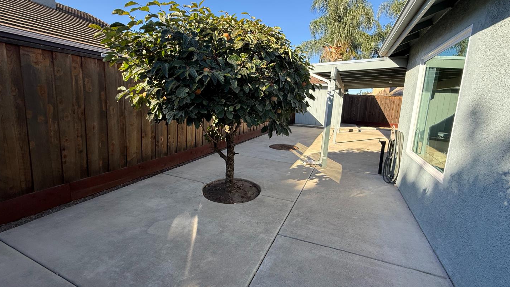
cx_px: 257
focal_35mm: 16
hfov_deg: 99.4
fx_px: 216
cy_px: 131
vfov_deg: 66.9
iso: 64
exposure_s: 1/451
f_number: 2.2
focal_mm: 2.22
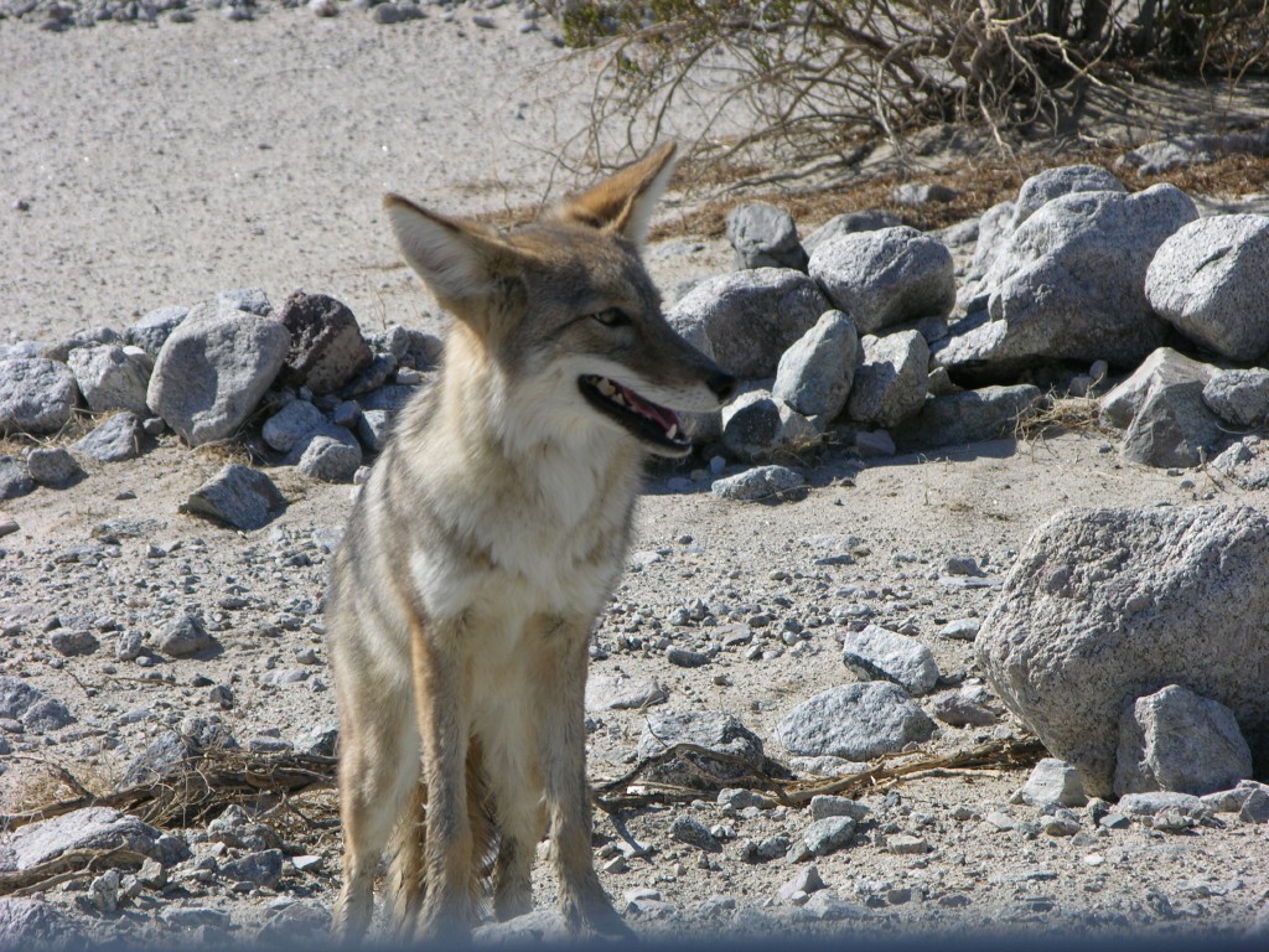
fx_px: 8065
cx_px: 634
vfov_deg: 6.8
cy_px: 476
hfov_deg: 9.0
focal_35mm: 220
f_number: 5.8
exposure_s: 1/274
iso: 50
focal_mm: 56.7
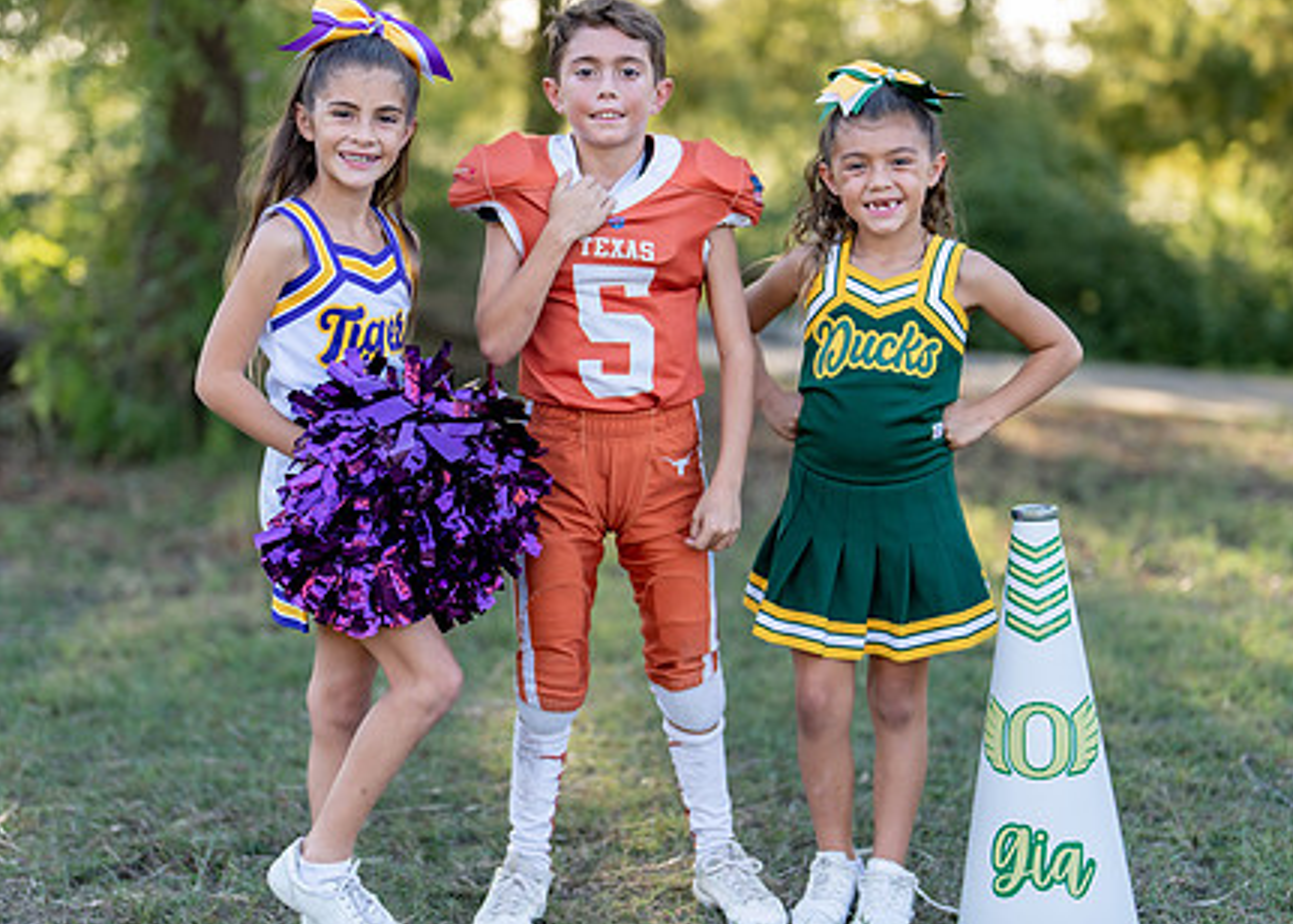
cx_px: 595
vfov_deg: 18.1
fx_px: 2902
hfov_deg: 25.1
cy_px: 490
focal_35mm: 79
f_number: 1.2
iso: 100
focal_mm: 50
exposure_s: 1/1000
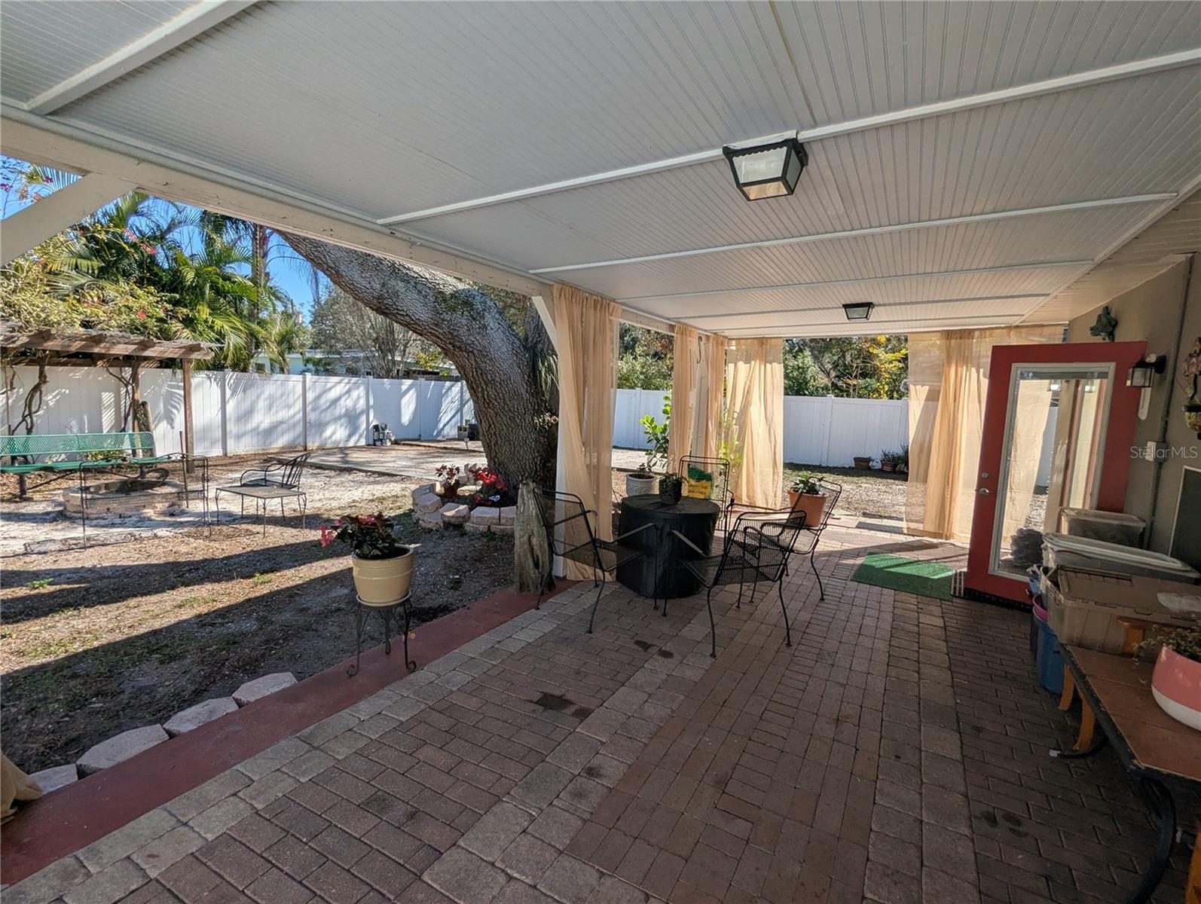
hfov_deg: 94.4
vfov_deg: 78.2
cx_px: 600
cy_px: 452
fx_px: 556
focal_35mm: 16
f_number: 2.2
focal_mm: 2.35
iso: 50
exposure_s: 1/1134
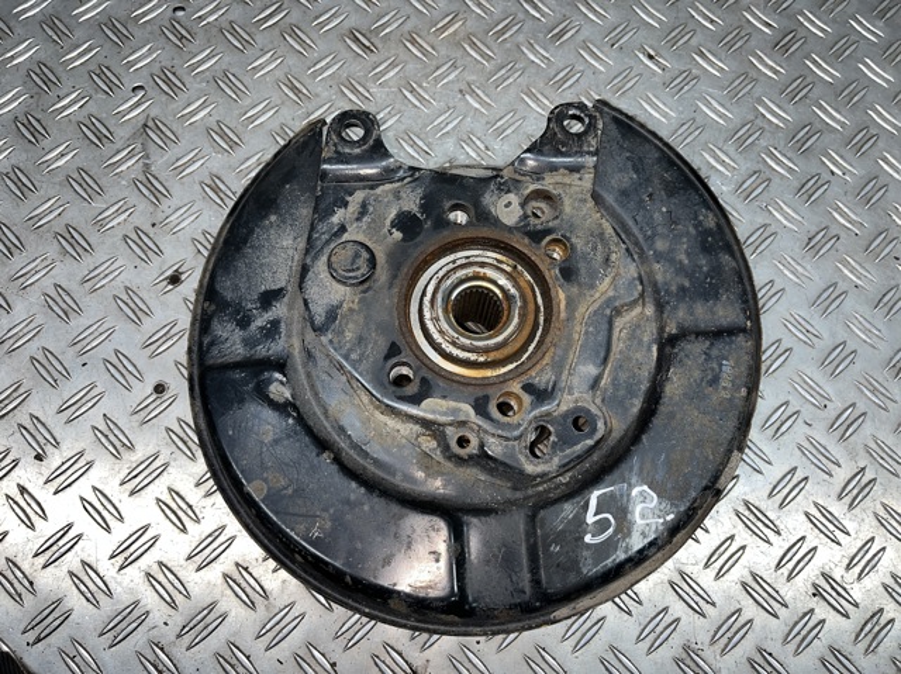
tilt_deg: -72.7
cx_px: 450
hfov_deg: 67.3
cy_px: 337
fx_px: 676
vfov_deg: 53.0
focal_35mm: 26
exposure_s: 1/175
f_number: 1.6
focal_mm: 5.1
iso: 32
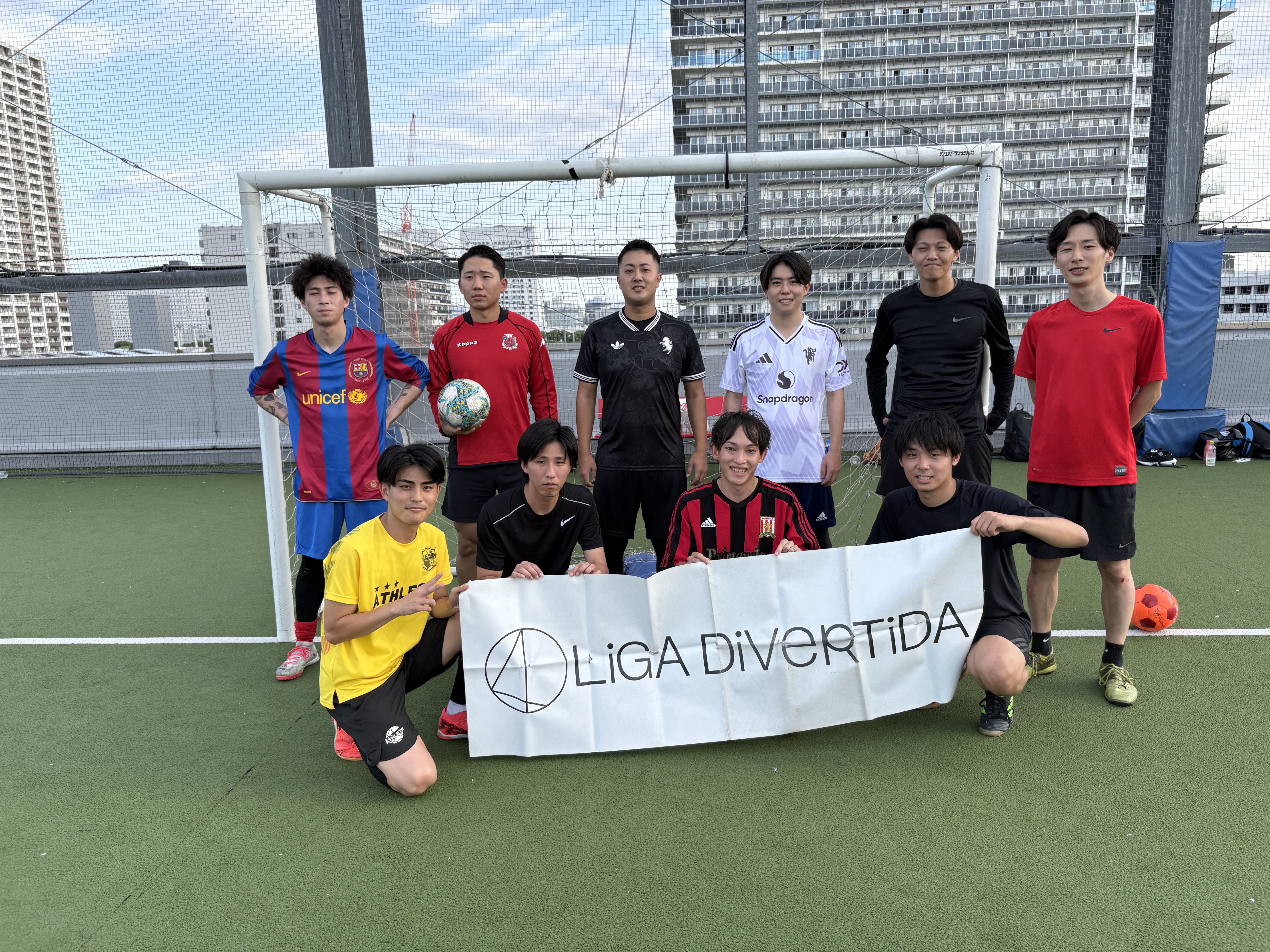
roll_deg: +1.8
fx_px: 954
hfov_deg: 67.3
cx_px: 635
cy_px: 476
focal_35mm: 26
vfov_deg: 53.1
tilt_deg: -9.1
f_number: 1.6
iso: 50
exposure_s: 1/694
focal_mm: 5.96
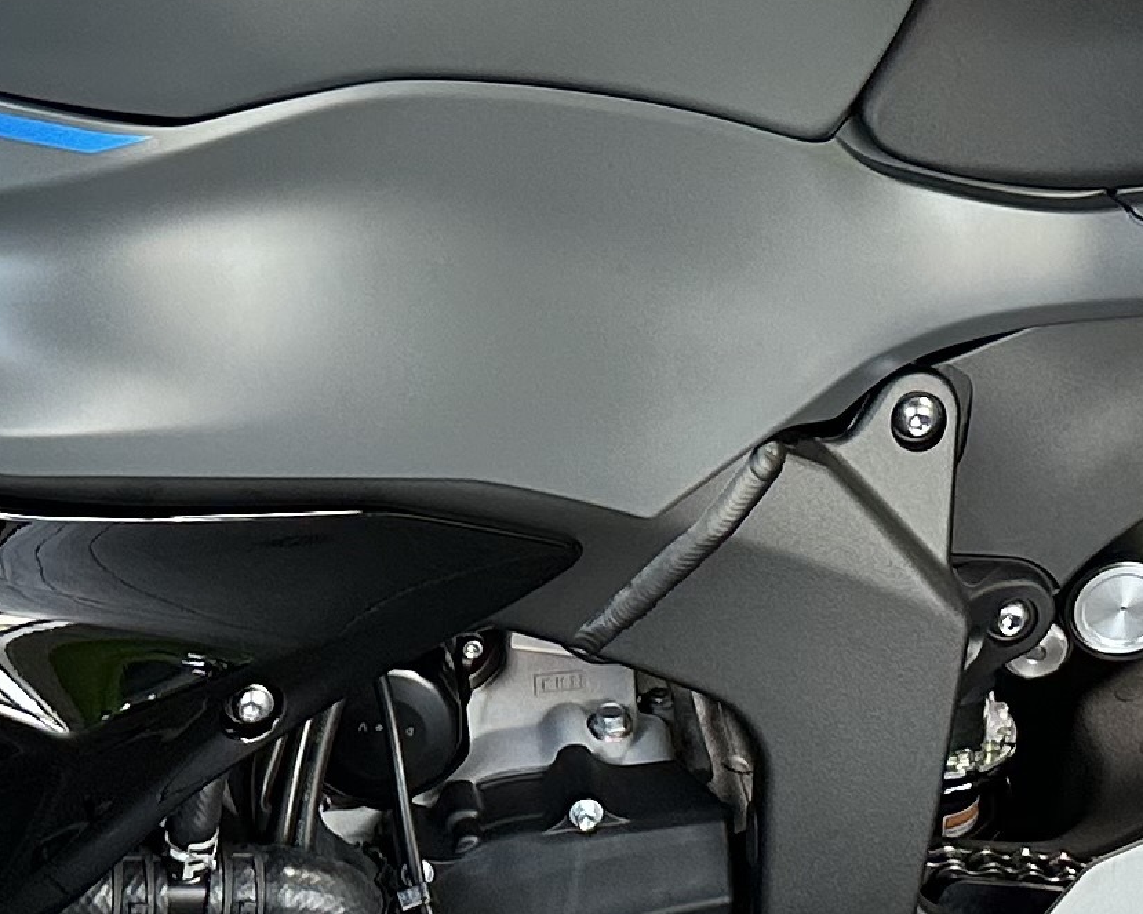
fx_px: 3856
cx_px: 321
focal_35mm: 114
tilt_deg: -9.3
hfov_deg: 16.8
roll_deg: -1.4
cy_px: 146
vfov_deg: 13.4
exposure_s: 1/60
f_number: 1.78
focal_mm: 6.86
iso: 250
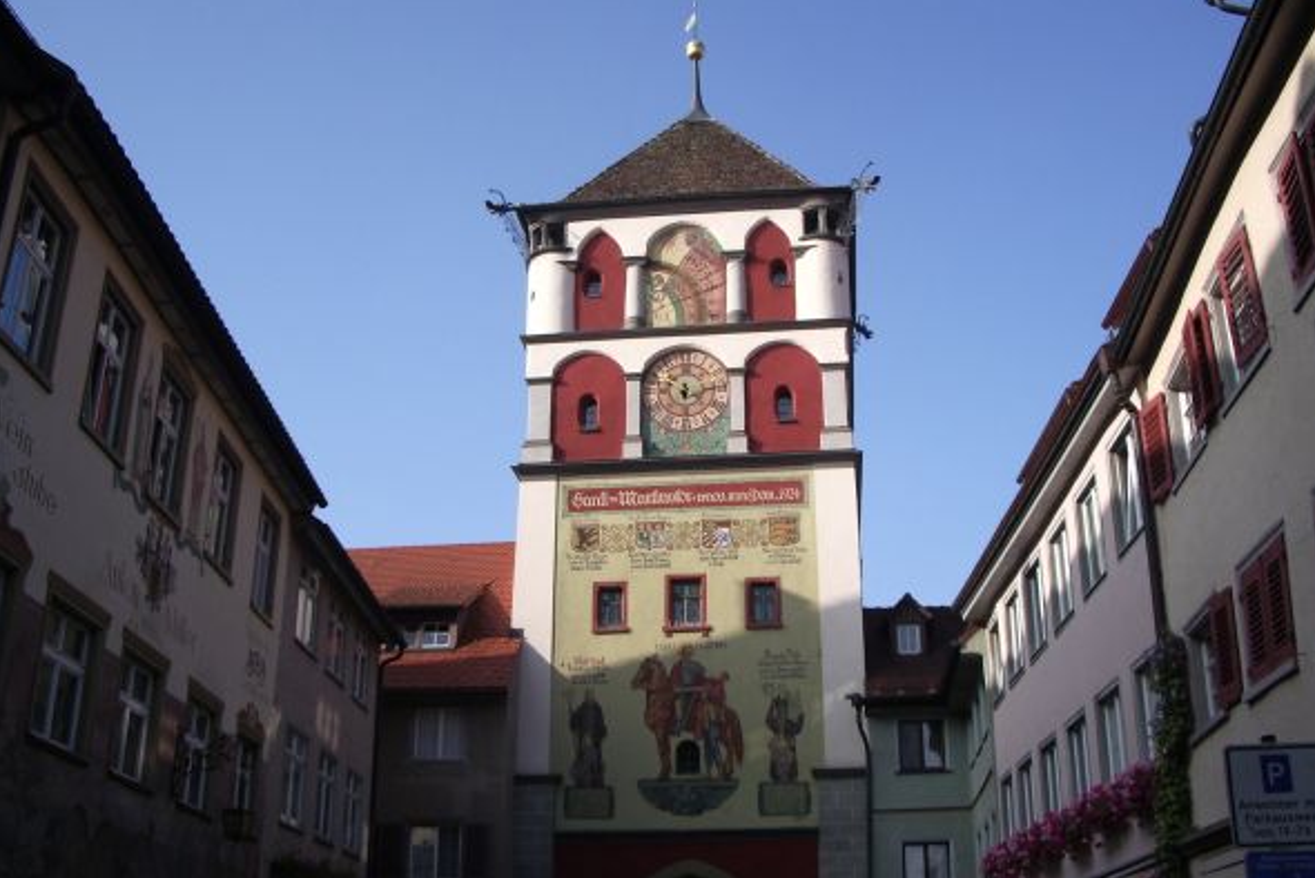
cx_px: 664
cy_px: 490
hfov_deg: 51.9
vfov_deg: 35.9
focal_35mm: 37
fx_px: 1352
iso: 50
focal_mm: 5.8
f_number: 4.3
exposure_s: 1/400
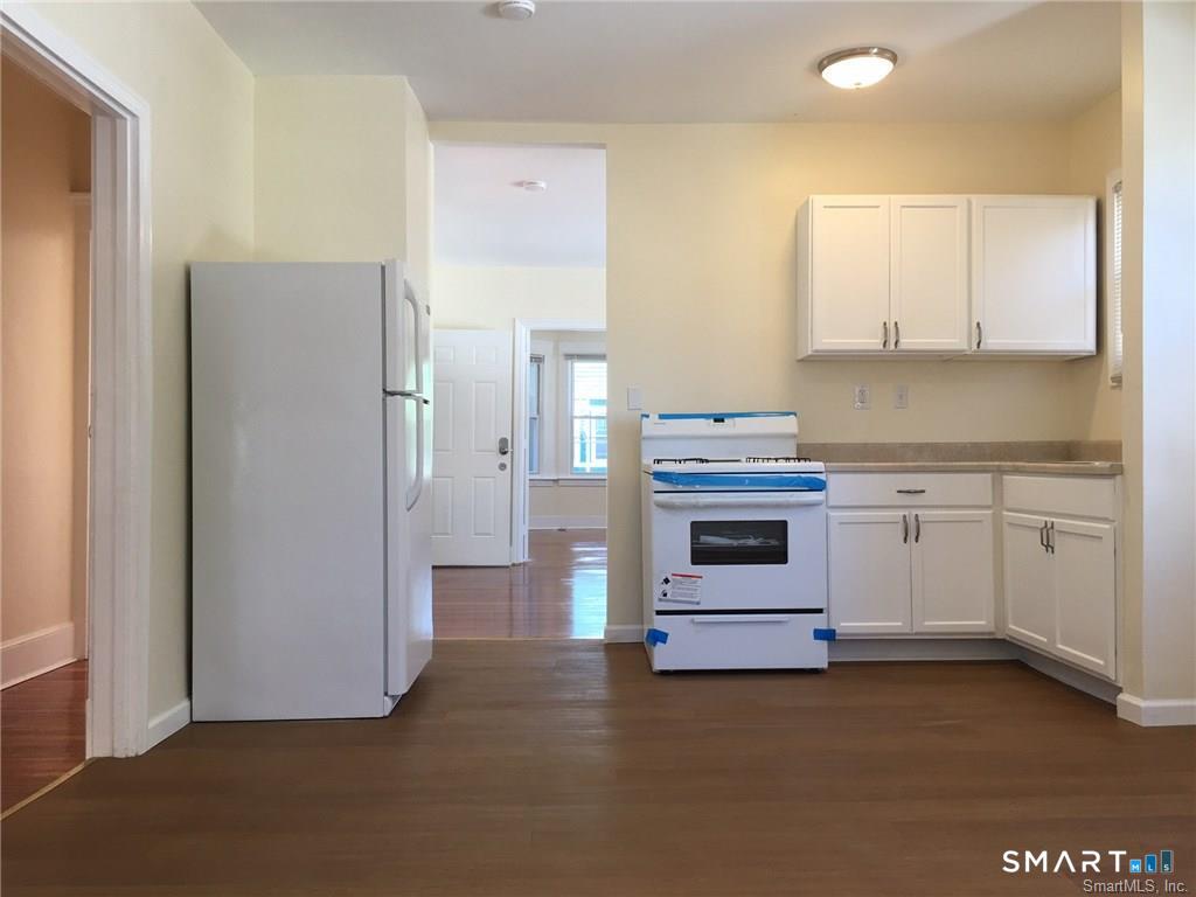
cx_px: 598
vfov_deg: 48.2
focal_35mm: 29
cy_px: 448
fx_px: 1002
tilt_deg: +1.0
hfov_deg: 61.7
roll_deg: -0.9
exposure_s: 1/40
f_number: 2.2
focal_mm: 4.15
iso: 25
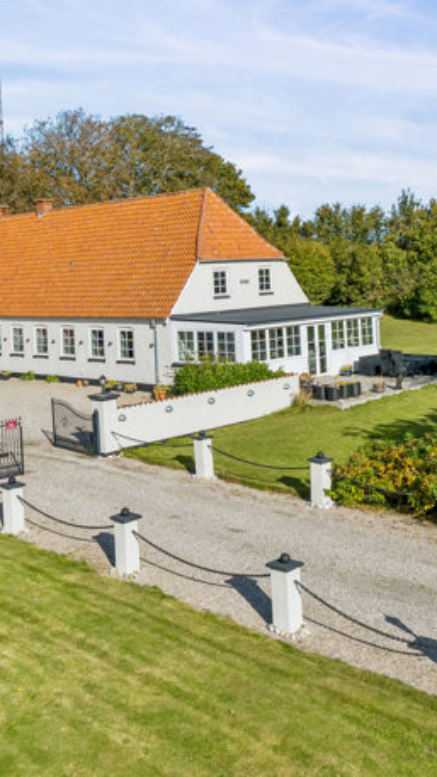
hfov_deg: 26.8
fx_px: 907
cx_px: 124
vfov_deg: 46.4
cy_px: 382
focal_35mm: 44
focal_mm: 16
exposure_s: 1/800
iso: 200
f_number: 8
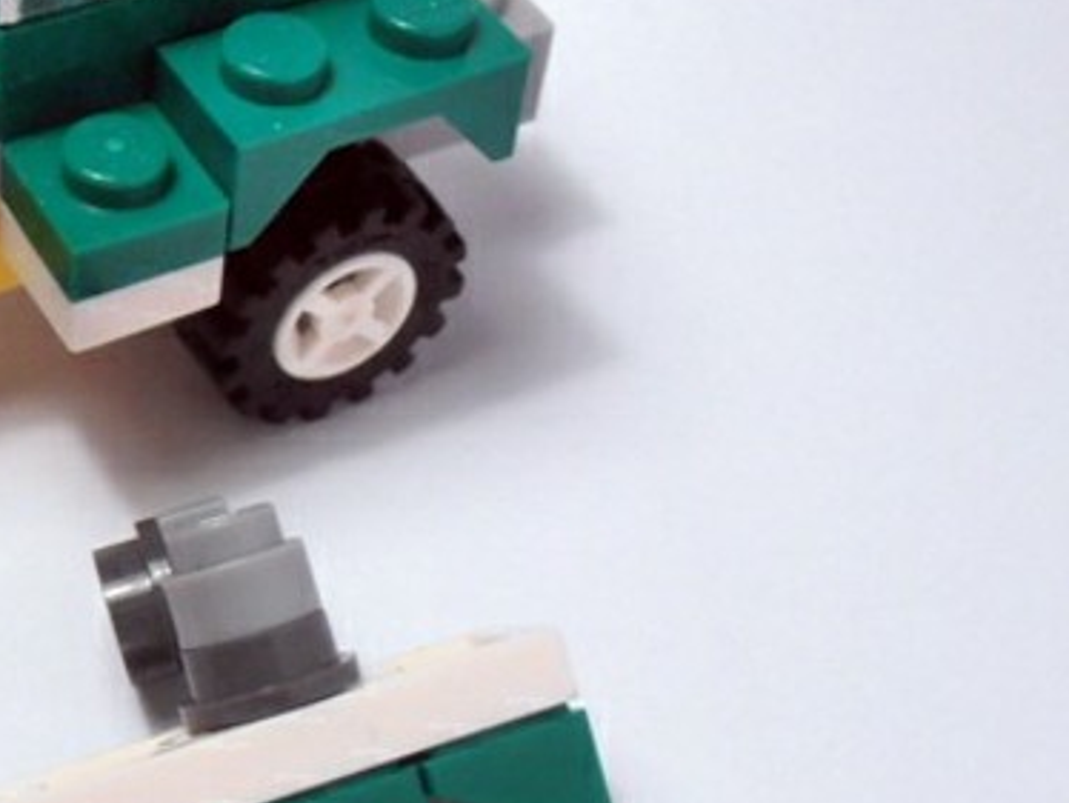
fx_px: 2750
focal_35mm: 89
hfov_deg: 21.4
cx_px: 69
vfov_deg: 16.6
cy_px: 350
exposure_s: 1/80
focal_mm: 6.61
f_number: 3.9
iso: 80
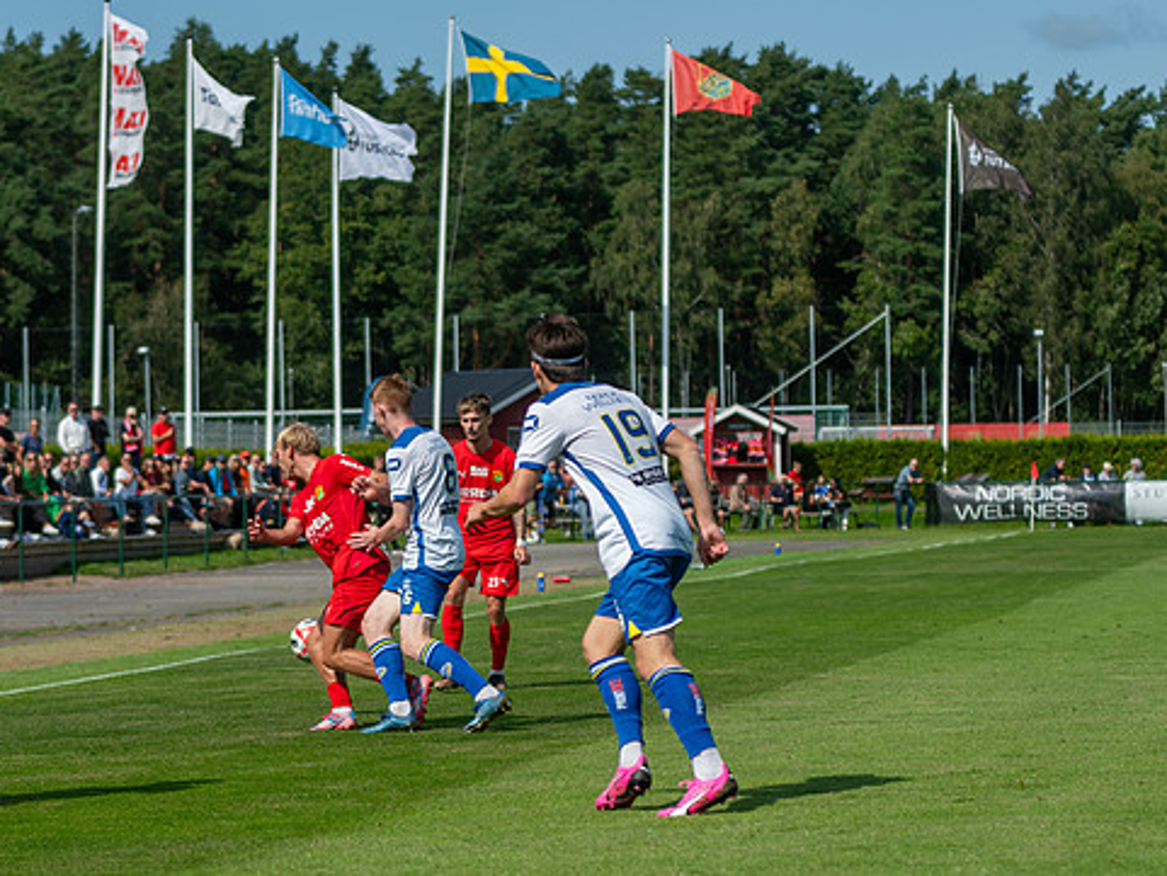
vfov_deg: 10.9
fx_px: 4586
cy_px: 518
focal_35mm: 136
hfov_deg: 14.5
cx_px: 442
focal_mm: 70
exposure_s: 1/1600
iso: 100
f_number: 3.2
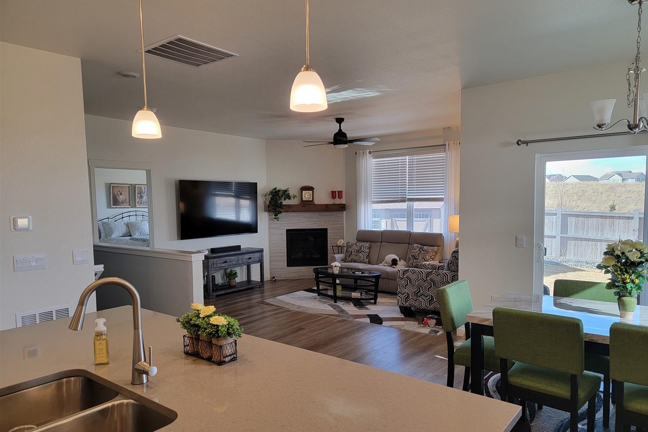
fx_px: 450
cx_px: 324
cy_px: 236
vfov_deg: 51.2
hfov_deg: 71.5
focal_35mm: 25
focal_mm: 6.7
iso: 125
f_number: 1.8
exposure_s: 1/120
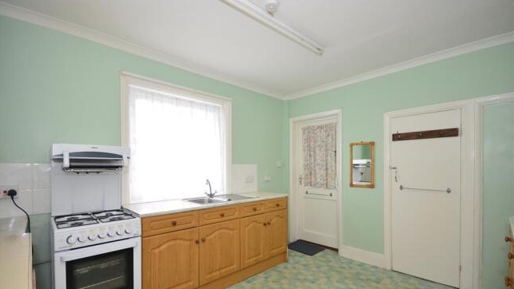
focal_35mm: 16
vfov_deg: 66.6
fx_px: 218
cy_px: 170
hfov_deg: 99.4
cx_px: 254
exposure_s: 1/25
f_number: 5
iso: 200
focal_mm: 10
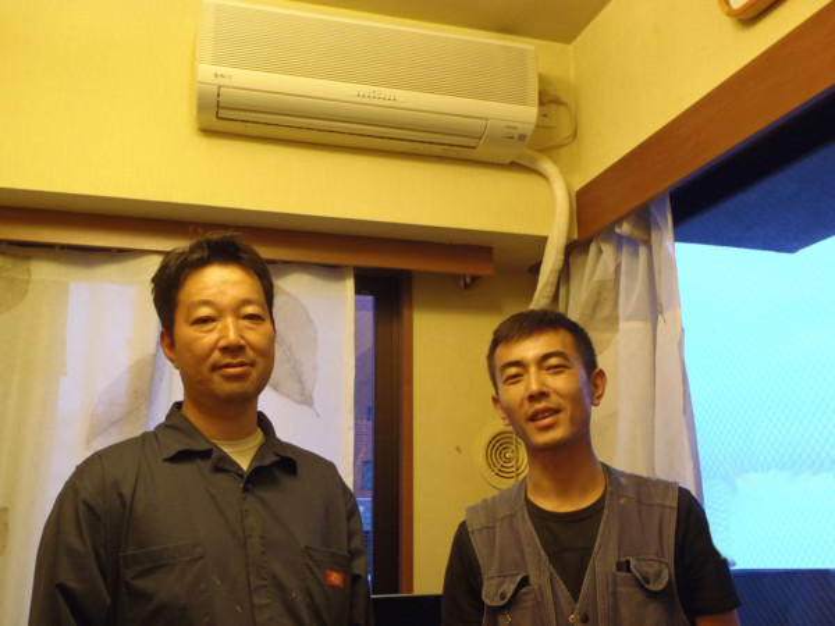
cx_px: 418
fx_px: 820
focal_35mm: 34
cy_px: 313
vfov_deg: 41.8
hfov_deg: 54.0
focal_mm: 6.07
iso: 200
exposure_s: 1/8
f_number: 4.4
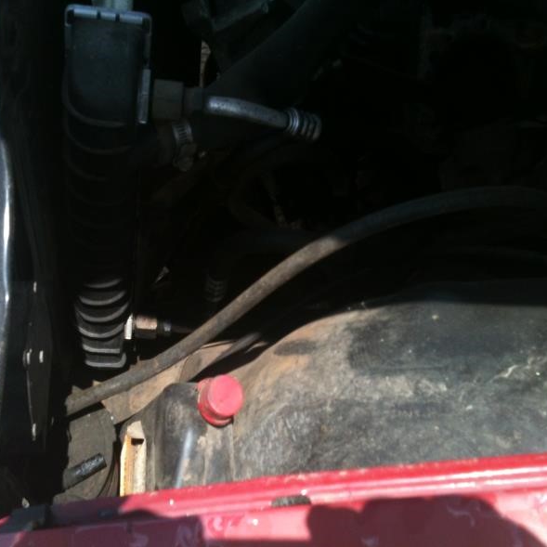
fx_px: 751
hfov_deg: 40.0
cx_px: 276
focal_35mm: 42
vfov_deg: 40.0
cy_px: 278
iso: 64
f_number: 2.8
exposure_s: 1/677
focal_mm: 3.85
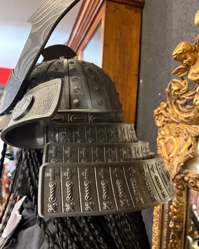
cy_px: 125
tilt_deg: -1.2
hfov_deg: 51.5
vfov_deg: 62.2
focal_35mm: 28
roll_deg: -2.4
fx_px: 206
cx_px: 97
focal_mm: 5.96
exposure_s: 1/25
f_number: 1.6
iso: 640
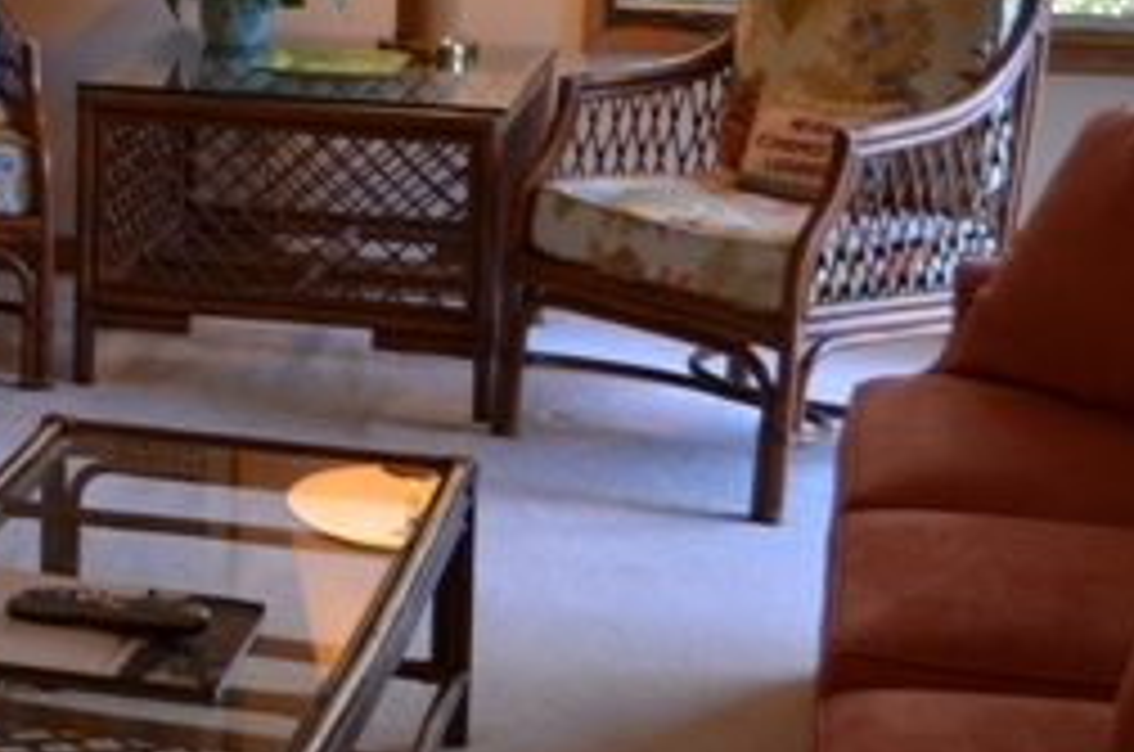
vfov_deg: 13.4
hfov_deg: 19.5
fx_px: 3113
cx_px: -212
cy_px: -113
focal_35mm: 99
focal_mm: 26
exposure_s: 1/13
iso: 100
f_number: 4.2
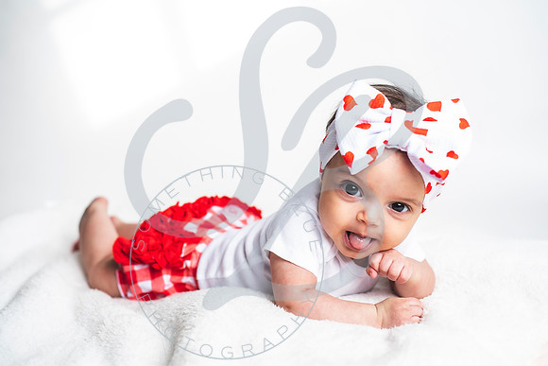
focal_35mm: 50
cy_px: 183
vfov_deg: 27.0
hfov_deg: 39.6
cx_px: 274
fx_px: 761
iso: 64
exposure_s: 1/200
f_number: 2.8
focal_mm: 50
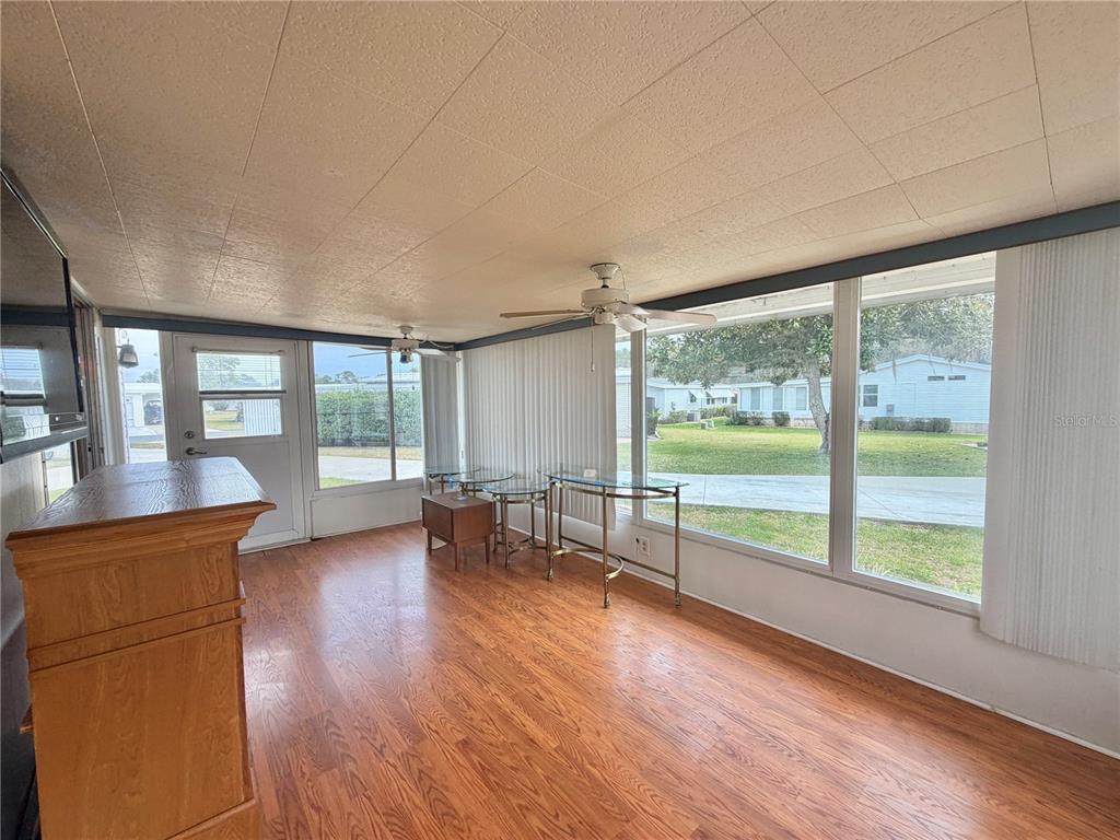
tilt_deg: -3.4
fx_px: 453
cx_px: 560
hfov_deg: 102.1
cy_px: 420
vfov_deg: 85.7
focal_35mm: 14
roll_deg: +1.0
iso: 40
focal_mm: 2.22
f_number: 2.2
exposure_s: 1/150
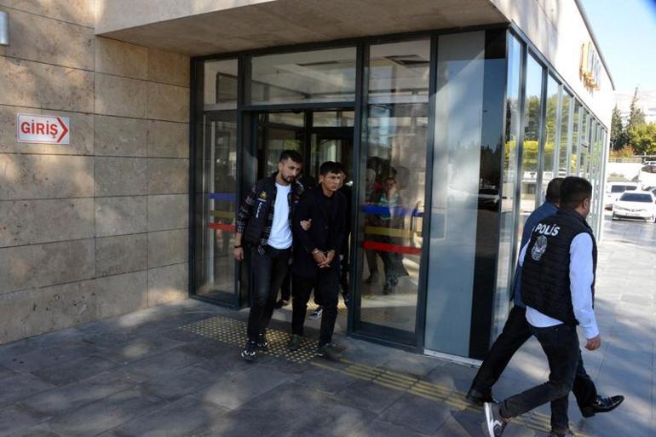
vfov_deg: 46.4
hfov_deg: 65.5
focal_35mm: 28
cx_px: 328
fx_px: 510
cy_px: 218
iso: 5000
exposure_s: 1/800
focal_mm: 28
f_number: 14
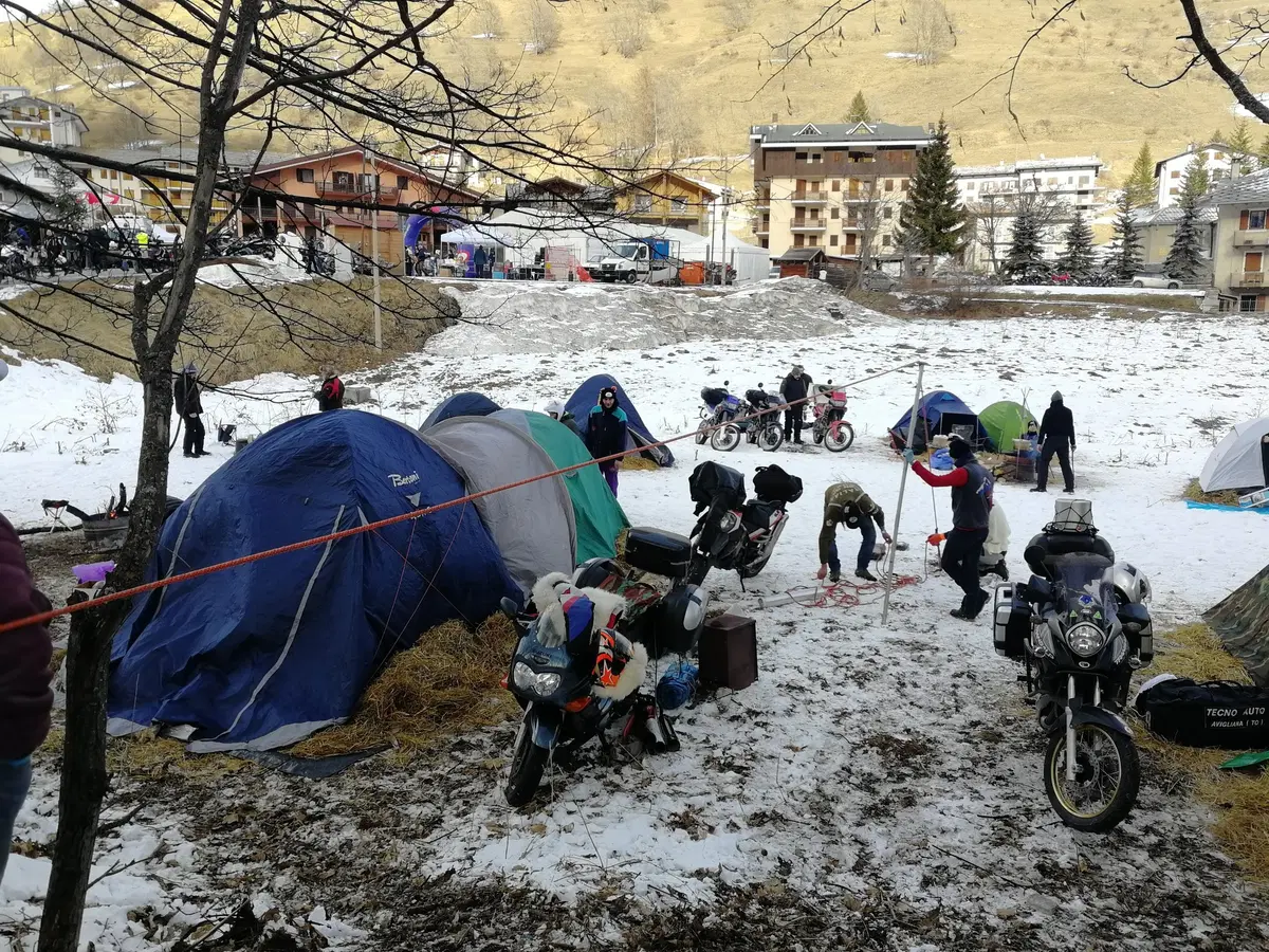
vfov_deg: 51.4
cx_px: 634
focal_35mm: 27
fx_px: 990
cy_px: 476
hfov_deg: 65.3
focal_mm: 3.95
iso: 50
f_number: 4
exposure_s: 1/348
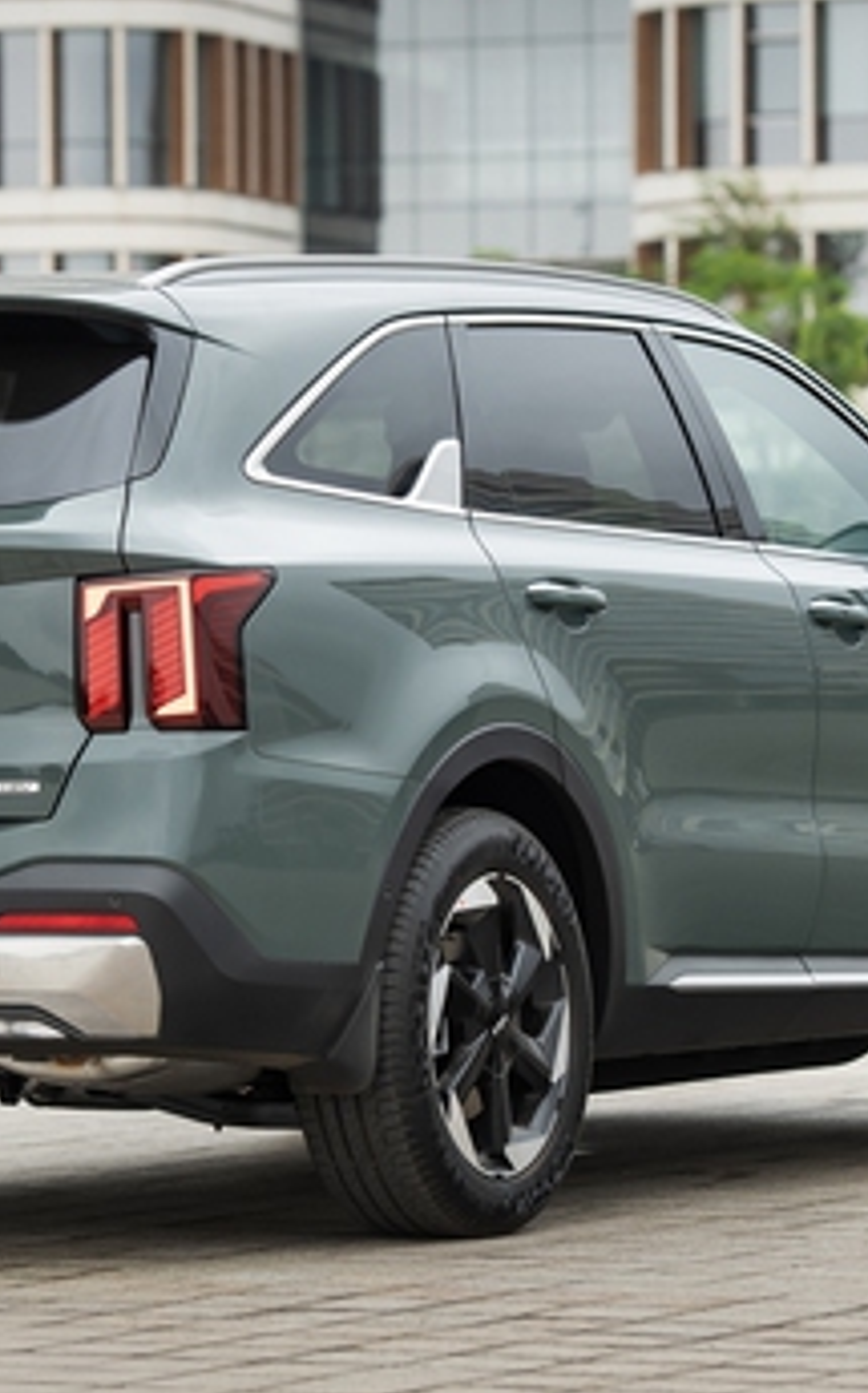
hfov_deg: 6.4
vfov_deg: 10.2
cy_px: 569
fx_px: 7775
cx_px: 283
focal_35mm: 205
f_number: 4
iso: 800
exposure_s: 1/160
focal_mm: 105
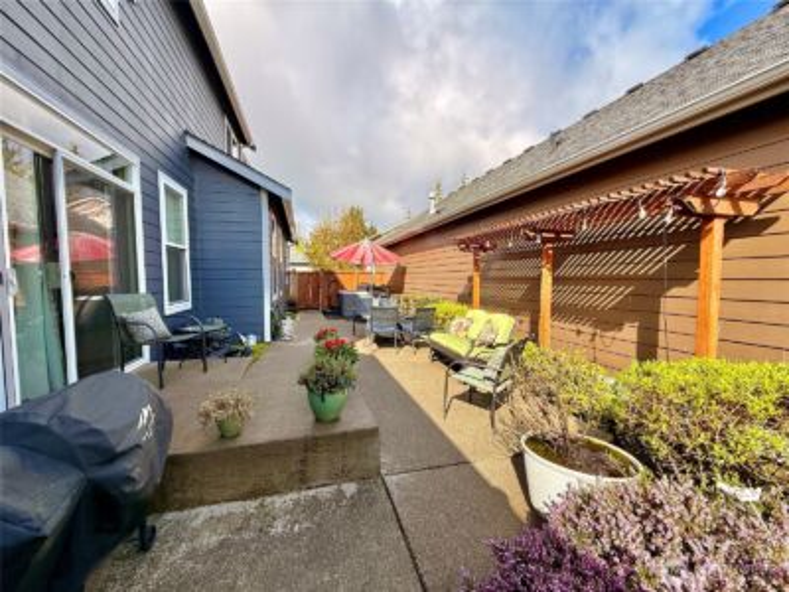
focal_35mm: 14
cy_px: 296
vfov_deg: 85.7
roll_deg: +0.1
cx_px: 394
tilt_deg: -3.8
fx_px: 319
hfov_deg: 102.1
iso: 50
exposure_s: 1/876
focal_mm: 2.22
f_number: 2.2
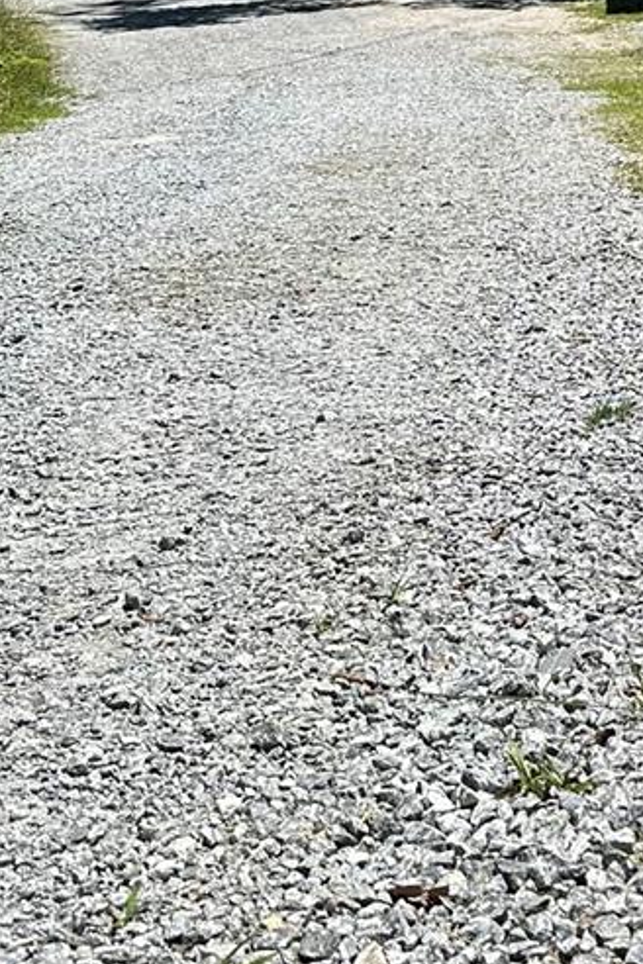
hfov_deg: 15.9
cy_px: -14
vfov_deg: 24.7
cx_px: 988
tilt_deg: -9.6
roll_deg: -1.8
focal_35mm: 78
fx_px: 2090
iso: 80
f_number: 1.78
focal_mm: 6.86
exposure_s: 1/3597
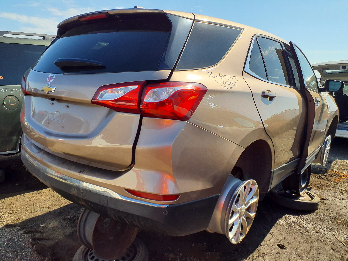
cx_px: 174
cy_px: 130
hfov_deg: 65.3
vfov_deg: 51.4
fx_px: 271
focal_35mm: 27
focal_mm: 3.58
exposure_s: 1/1492
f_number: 1.9
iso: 40
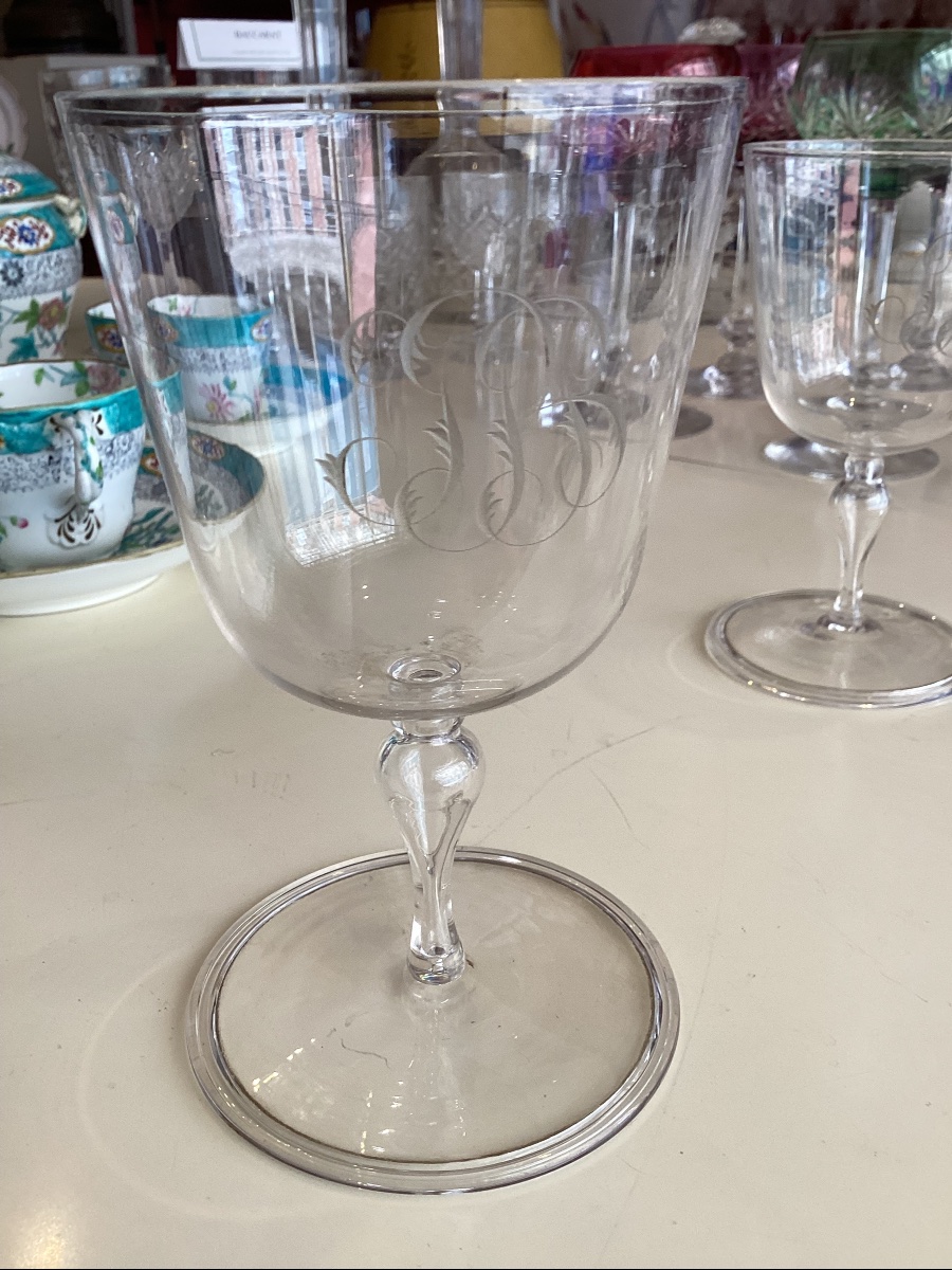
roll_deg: +0.4
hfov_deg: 45.4
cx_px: 476
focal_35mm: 31
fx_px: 1137
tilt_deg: -25.1
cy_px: 635
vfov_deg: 58.4
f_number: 2.4
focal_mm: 3.3
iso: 50
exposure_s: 1/50
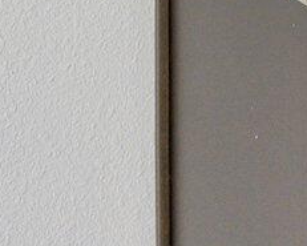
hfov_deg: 6.6
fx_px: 1929
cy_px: -539
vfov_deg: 6.5
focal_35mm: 212
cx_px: 1332
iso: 400
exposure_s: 1/25
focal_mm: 25.5
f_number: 7.1
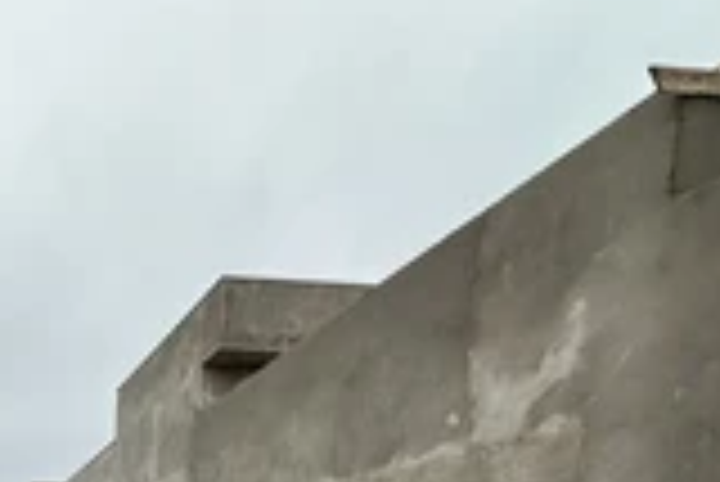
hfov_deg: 43.4
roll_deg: -1.3
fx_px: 701
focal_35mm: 35
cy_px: 646
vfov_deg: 29.5
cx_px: -54
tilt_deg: +1.6
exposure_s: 1/561
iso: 40
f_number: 2.2
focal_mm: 2.22
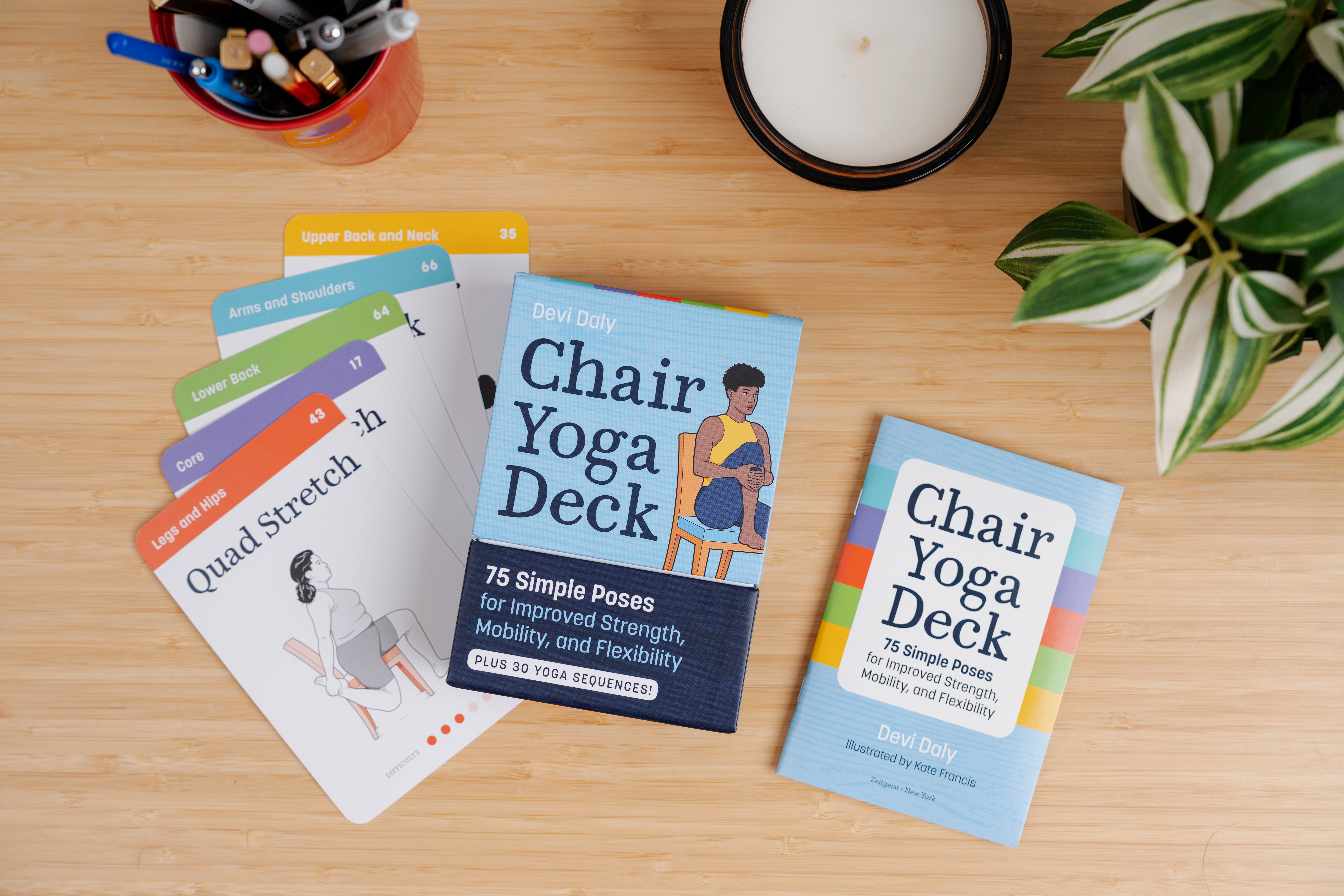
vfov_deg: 27.5
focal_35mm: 49
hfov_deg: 40.3
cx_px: 672
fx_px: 1829
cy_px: 448
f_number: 4.5
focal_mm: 49
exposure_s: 1/125
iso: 125
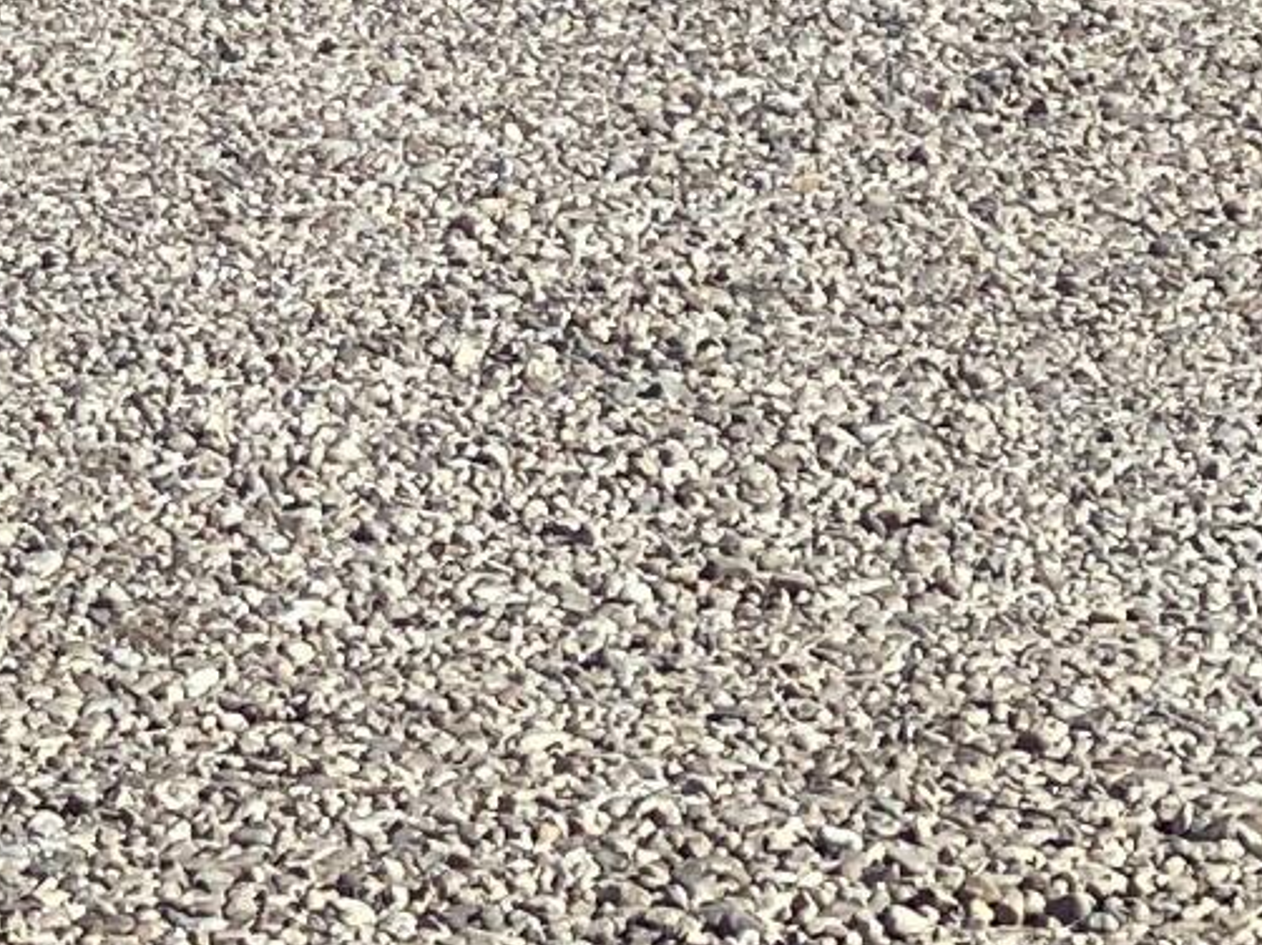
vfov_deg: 4.7
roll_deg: -0.3
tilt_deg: -1.4
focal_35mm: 311
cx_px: -372
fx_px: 11333
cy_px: -1244
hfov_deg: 6.3
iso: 20
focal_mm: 6
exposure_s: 1/1712
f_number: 2
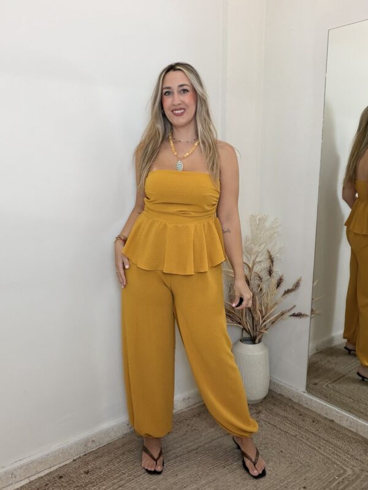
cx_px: 184
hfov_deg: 46.8
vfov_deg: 60.0
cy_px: 245
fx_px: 425
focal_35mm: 30
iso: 100
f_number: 1.9
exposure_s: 1/60
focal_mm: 2.71
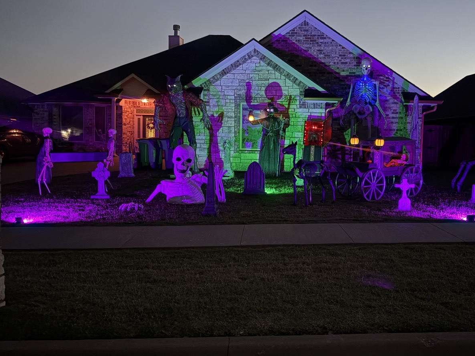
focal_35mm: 33
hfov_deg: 54.8
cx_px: 294
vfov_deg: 42.9
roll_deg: -1.5
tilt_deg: -2.4
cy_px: 161
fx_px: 453
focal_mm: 5.96
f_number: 1.6
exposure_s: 1/12
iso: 640
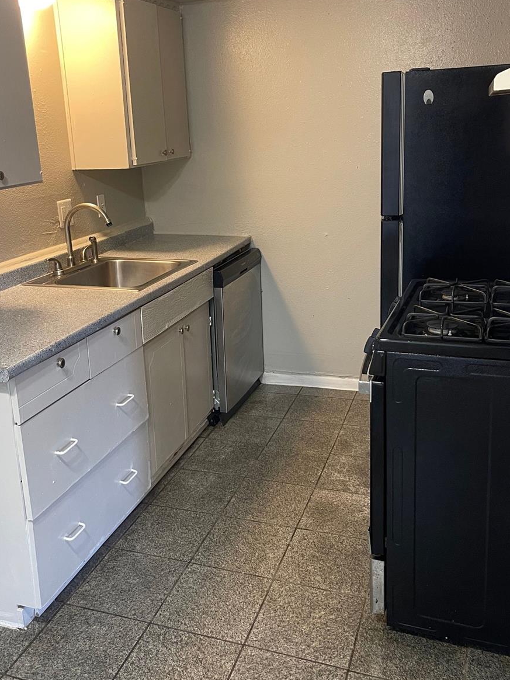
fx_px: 648
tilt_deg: -13.6
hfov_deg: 42.9
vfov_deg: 55.1
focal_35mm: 33
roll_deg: +3.3
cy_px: 292
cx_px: 230
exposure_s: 1/60
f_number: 1.6
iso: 200
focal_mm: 5.1
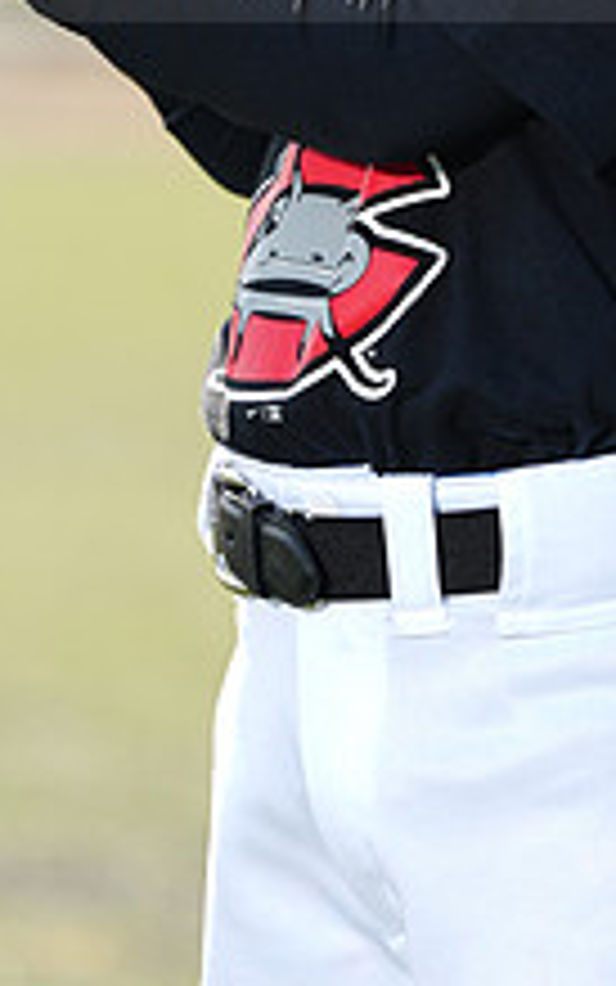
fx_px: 14522
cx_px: 456
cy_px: -122
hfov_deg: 2.4
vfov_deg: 3.9
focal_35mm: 541
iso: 64
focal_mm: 200
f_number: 4.5
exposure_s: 1/250
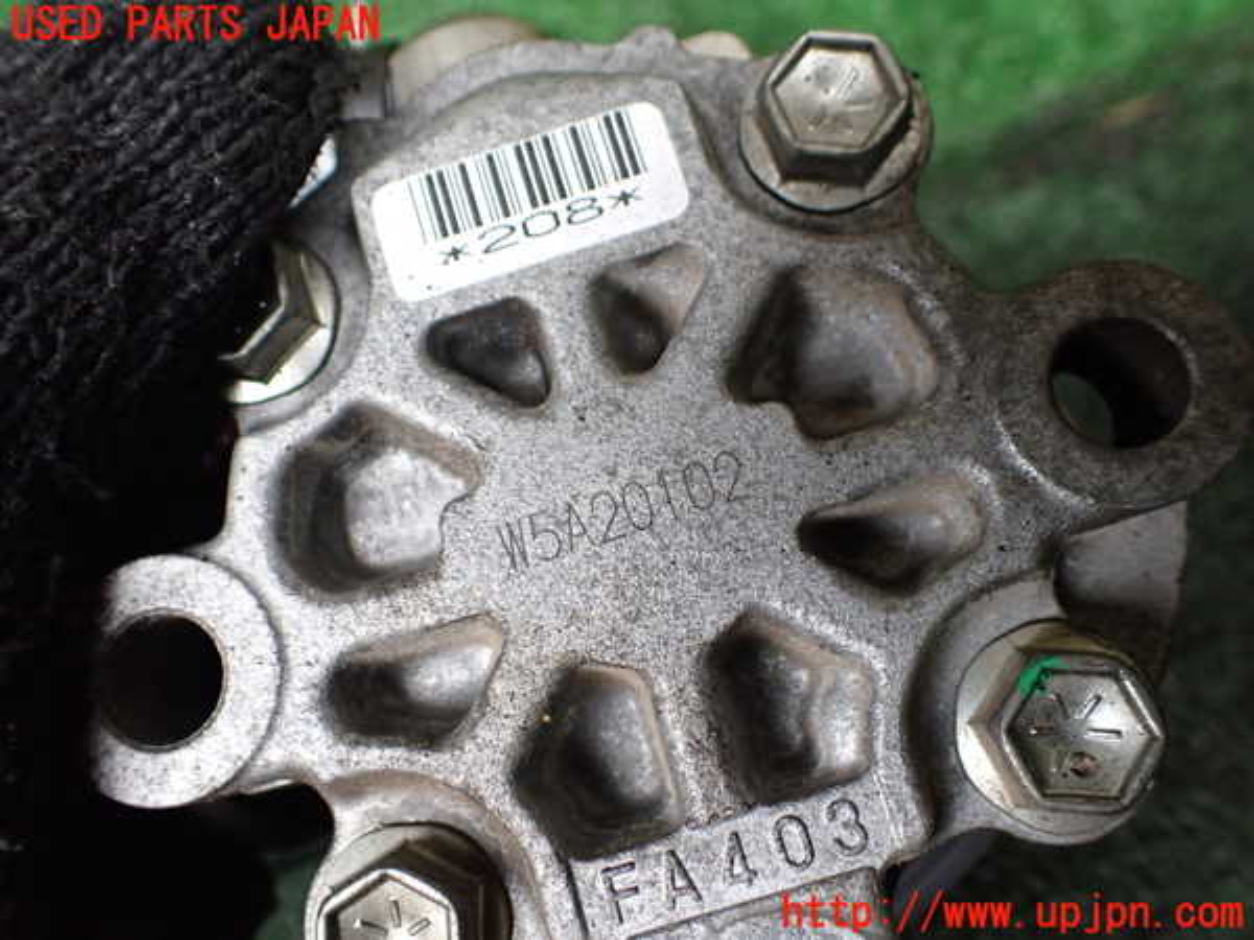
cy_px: 470
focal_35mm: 30
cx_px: 627
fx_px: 1087
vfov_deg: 46.8
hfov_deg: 60.0
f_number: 2.3
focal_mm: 5.4
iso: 400
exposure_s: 1/125
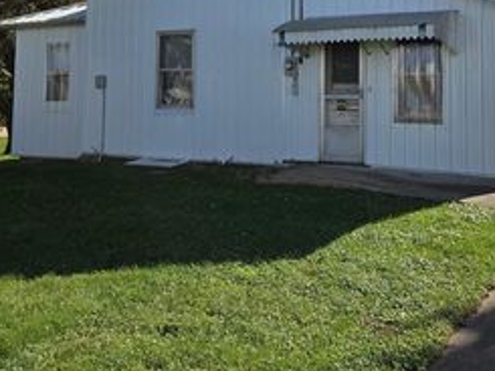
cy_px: 59
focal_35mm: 47
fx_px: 672
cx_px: 337
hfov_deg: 39.8
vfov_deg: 30.0
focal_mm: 5.4
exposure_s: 1/1690
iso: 25
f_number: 1.8
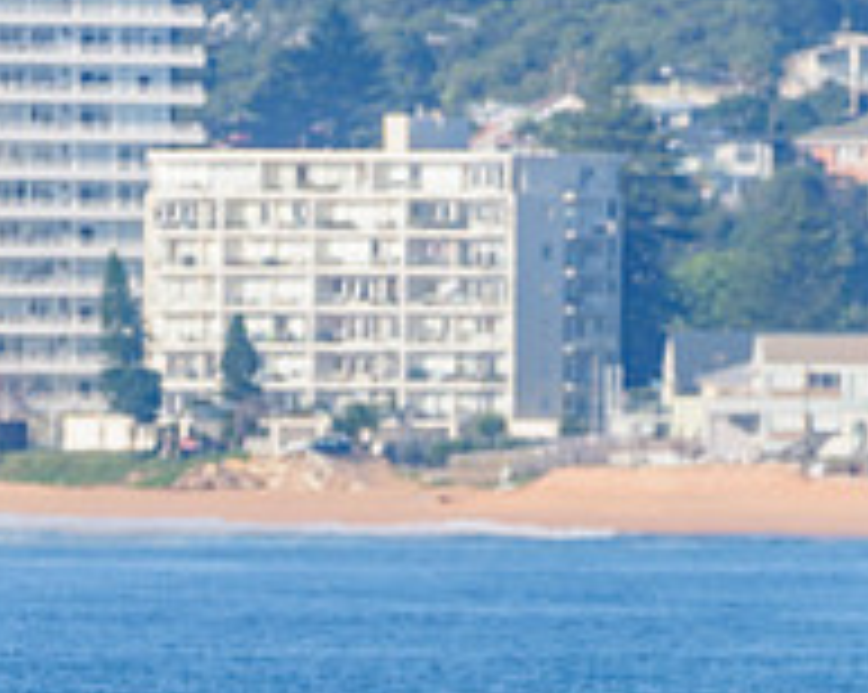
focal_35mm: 1412
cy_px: 830
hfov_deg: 1.4
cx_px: 342
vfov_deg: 1.1
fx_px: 36237
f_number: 5.6
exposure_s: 1/2000
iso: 220
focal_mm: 500
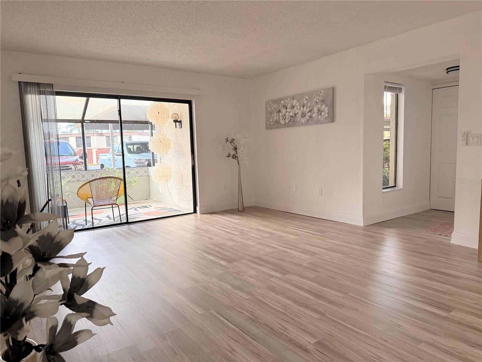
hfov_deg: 71.6
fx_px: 334
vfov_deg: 56.8
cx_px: 241
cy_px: 181
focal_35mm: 24
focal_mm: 6.76
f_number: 1.78
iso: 200
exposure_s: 1/153
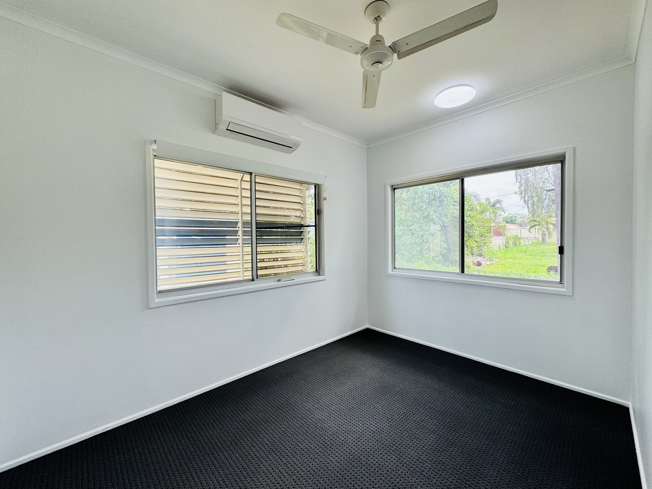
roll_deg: +0.7
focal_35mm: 14
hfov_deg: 102.1
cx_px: 326
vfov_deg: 85.7
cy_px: 244
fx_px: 264
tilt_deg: -1.4
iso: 64
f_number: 2.2
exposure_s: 1/100
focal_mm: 2.22
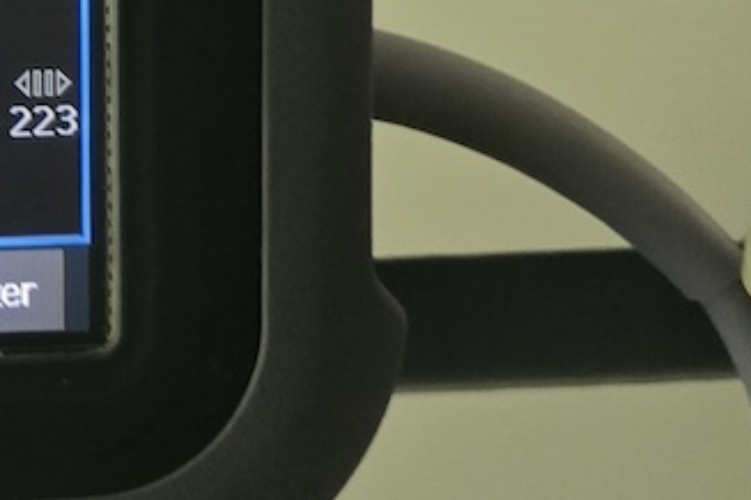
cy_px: -456
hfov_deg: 16.0
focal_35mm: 117
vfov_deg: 10.8
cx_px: -393
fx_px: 2441
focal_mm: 6.3
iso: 1000
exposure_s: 1/120
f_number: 1.7
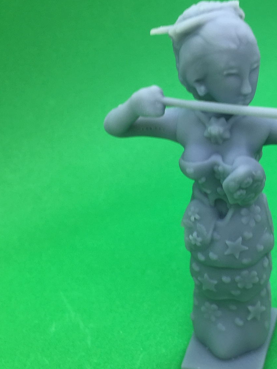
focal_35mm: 52
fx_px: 555
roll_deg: +2.5
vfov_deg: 36.8
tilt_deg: -32.4
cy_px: 182
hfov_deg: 27.1
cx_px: 245
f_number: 2.2
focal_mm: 4.15
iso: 25
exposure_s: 1/60
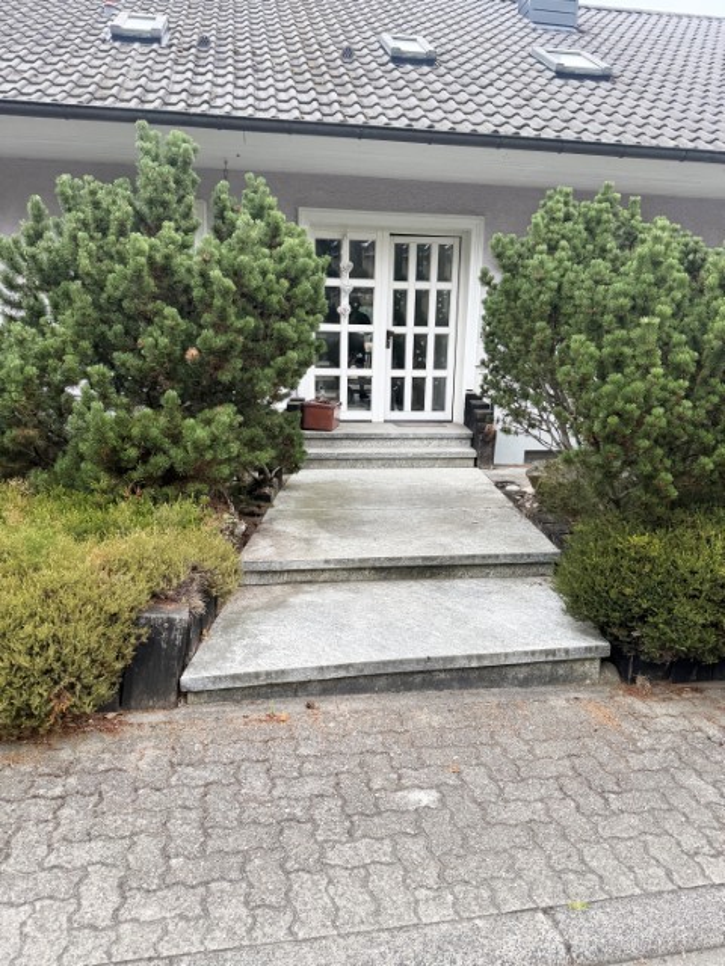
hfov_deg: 56.8
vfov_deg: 71.6
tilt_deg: -8.6
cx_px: 362
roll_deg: -0.5
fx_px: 670
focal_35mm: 24
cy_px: 483
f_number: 1.78
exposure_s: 1/473
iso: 80
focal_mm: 6.76
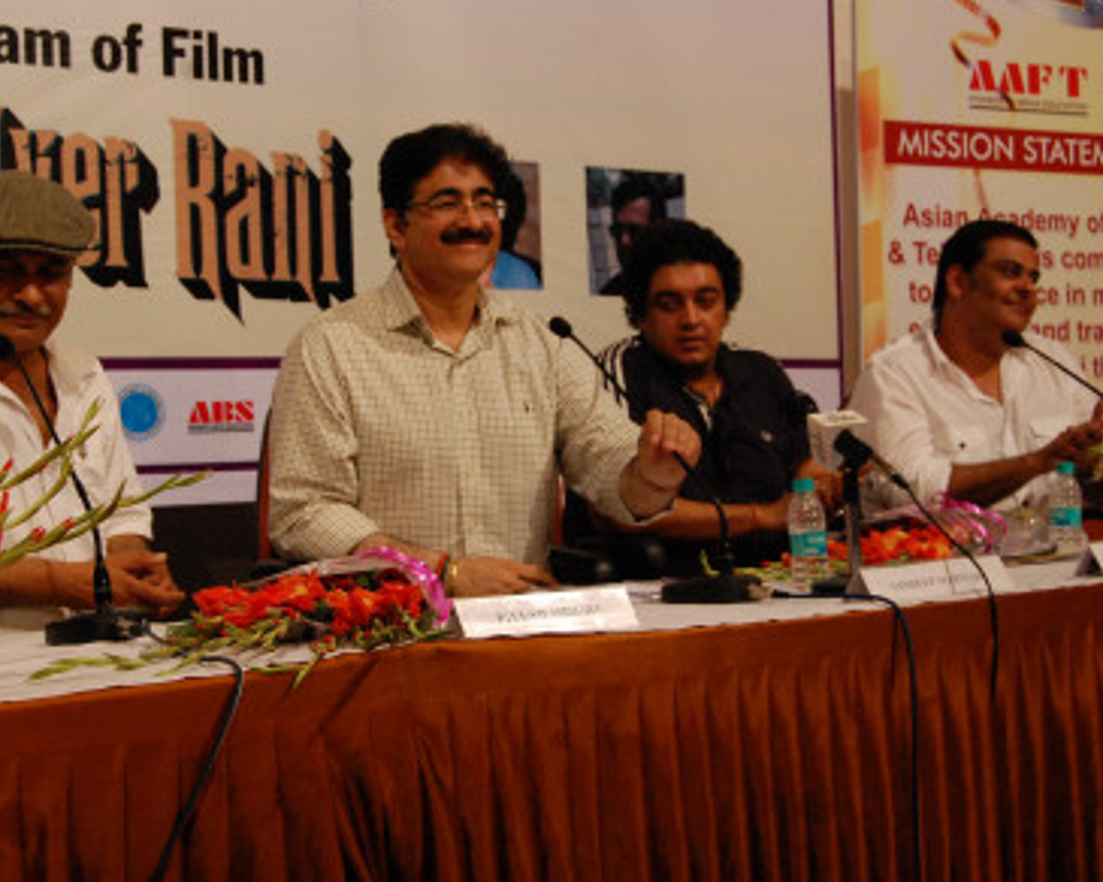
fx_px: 1978
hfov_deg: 31.1
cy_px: 441
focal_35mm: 61
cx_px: 477
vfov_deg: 25.2
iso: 1600
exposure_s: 1/160
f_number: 6.3
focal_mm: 35
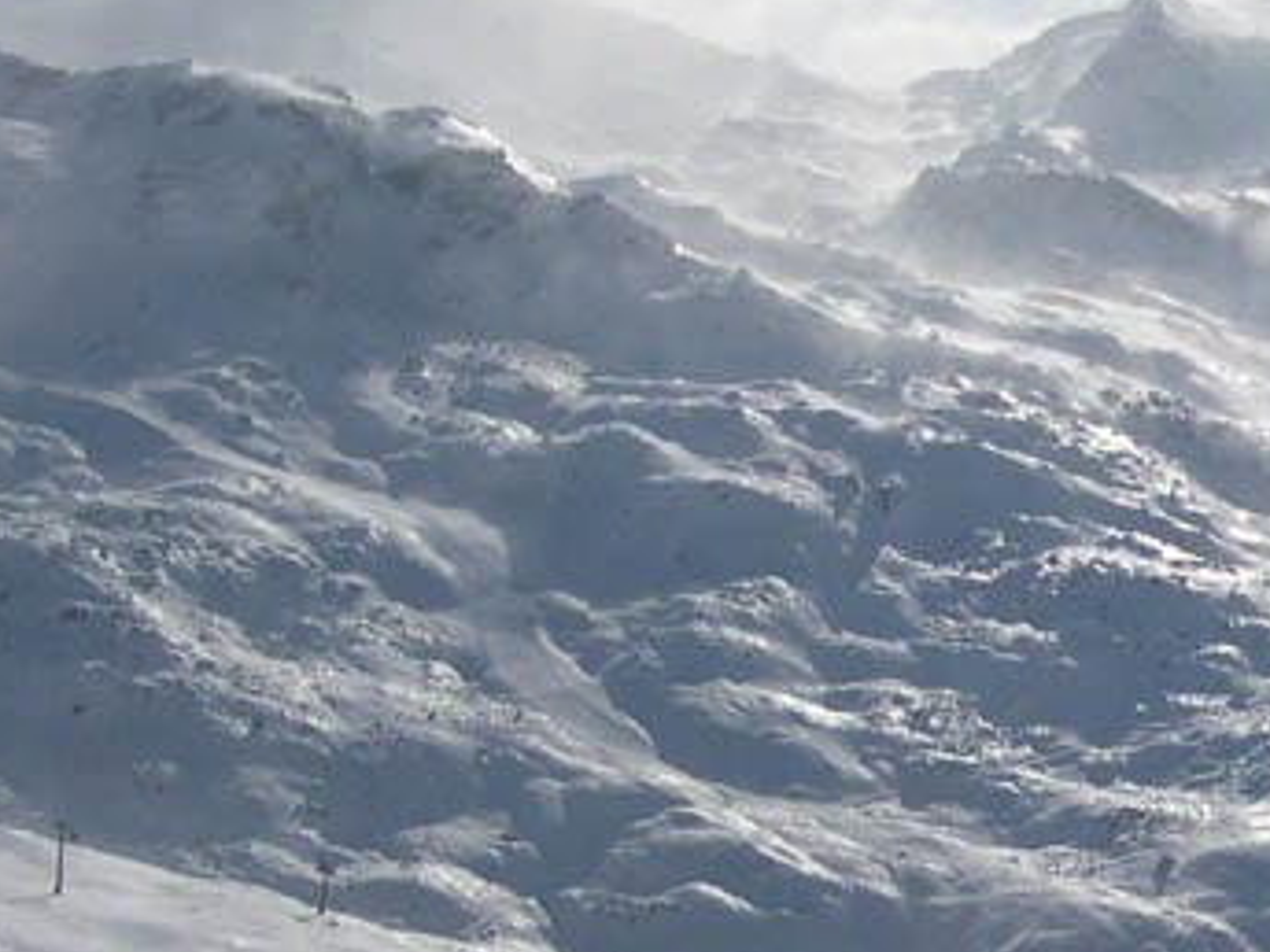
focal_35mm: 113
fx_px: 4146
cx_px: 1314
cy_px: 745
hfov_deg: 17.0
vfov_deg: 13.1
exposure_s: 1/1000
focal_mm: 8
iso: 100
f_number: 7.6
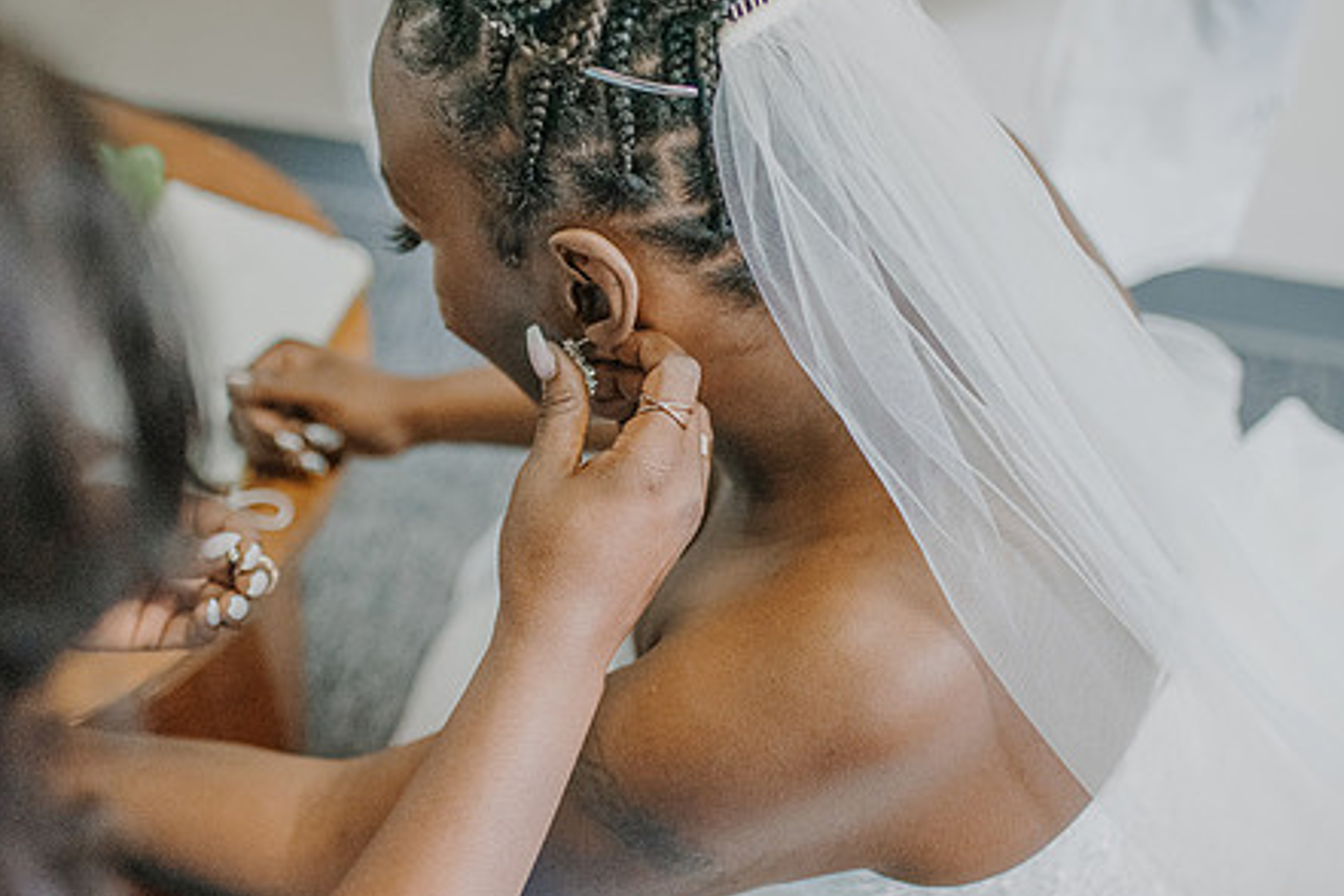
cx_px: 597
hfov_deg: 42.7
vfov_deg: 29.1
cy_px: 337
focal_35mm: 46
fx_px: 1717
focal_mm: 35
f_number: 2.2
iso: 4500
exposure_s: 1/1000
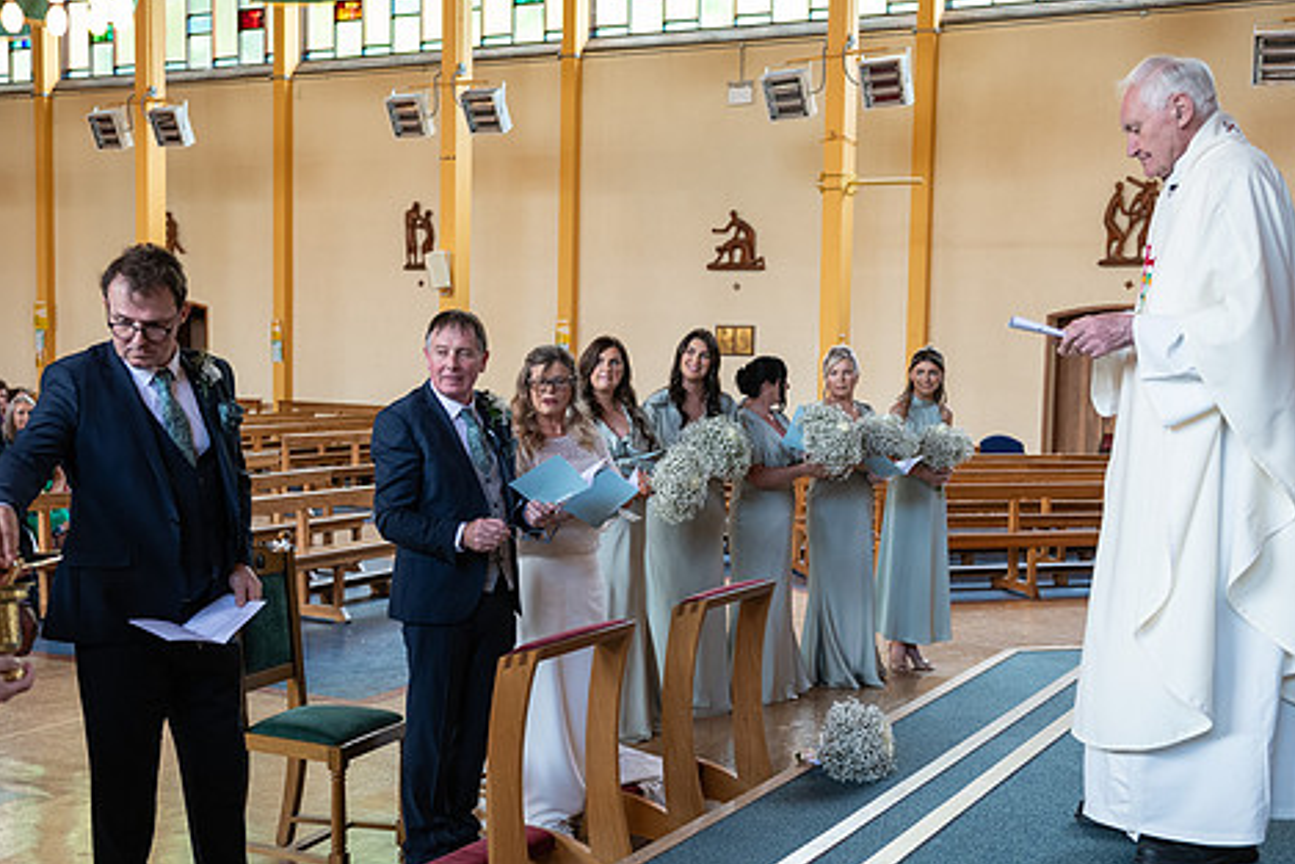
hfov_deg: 41.9
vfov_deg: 28.6
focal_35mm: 47
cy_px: 482
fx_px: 1691
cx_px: 638
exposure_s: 1/160
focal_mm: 38
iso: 640
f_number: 3.5
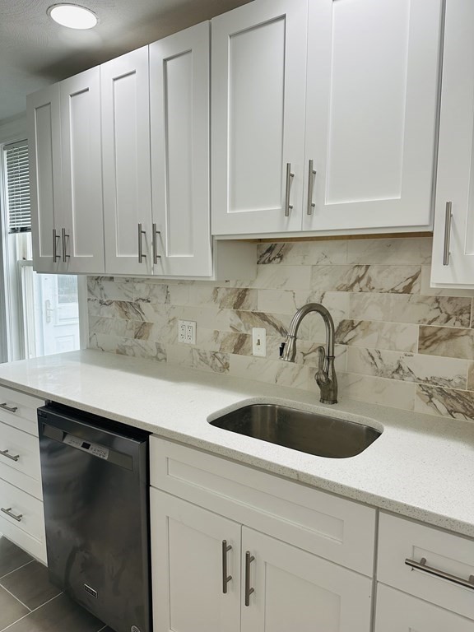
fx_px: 438
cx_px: 237
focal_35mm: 24
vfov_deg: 71.6
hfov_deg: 56.8
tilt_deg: -6.8
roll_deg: -0.8
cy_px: 316
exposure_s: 1/120
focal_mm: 6.86
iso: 125
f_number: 1.78
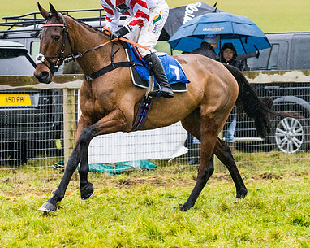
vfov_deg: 5.6
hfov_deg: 7.1
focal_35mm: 274
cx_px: 127
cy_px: 89
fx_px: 2512
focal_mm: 135
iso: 1600
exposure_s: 1/1000
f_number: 4
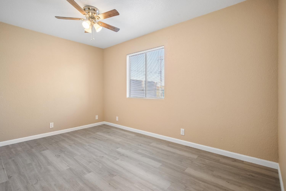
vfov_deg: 70.4
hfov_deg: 93.3
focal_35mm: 17
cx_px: 143
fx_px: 135
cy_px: 96
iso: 400
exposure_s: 1/20
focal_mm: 17
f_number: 8
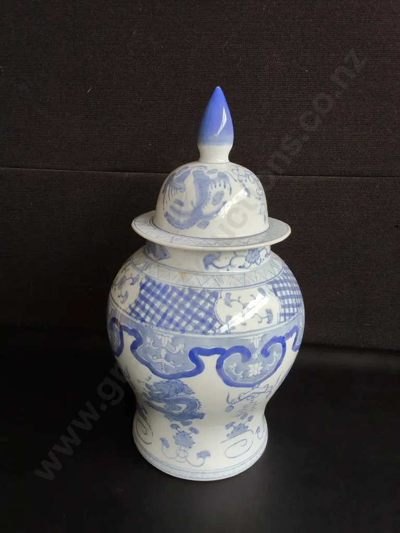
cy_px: 266
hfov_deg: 51.4
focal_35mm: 27
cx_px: 200
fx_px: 416
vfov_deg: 65.3
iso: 40
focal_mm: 2.87
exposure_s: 1/100
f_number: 2
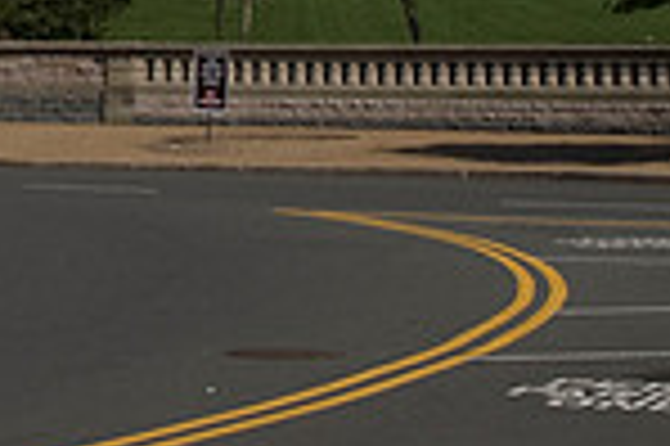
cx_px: -40
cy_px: -401
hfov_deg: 10.9
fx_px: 3476
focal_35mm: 187
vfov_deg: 7.1
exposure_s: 1/160
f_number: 13
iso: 200
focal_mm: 32
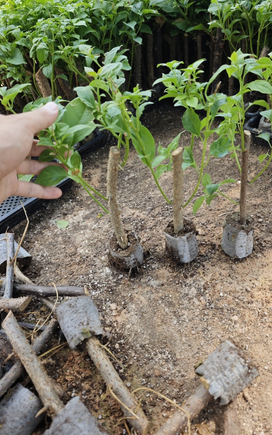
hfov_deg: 48.9
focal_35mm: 25
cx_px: 166
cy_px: 216
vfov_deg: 72.5
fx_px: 297
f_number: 1.6
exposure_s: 1/271
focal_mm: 6.55
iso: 50
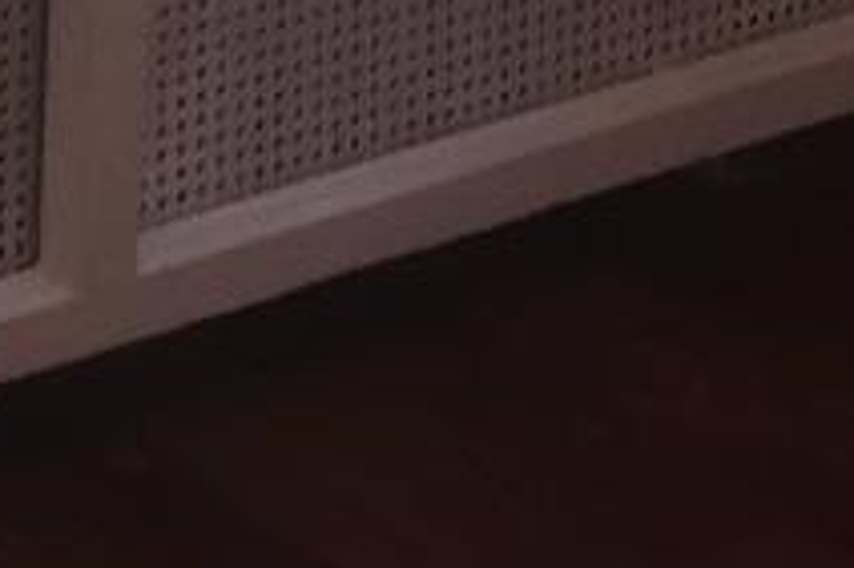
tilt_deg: -15.6
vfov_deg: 6.4
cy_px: -729
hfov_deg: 9.5
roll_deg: +1.2
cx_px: -701
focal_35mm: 205
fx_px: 4859
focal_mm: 4.15
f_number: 2.2
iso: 32
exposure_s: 1/37
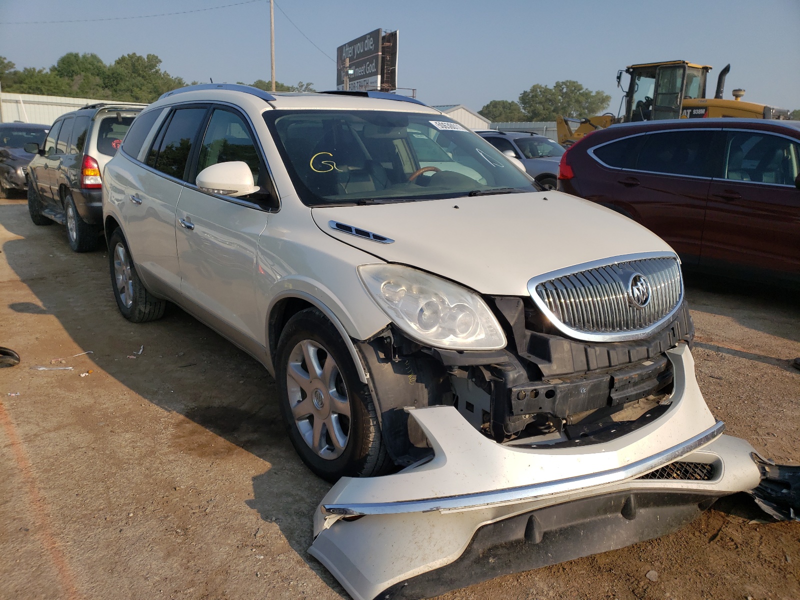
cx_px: 400
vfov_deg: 53.1
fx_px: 601
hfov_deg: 67.3
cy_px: 300
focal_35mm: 26
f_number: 1.5
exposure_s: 1/3333
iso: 50
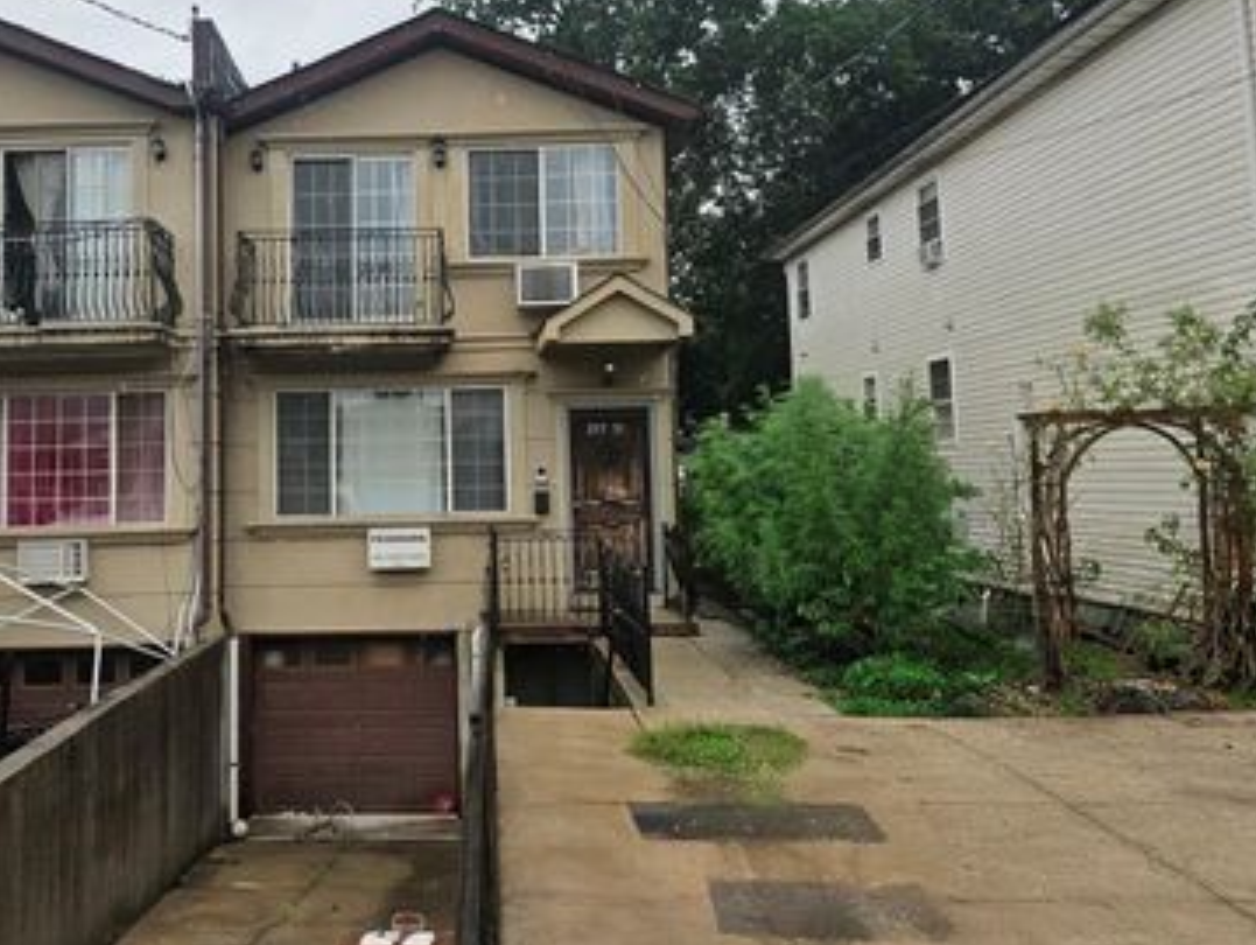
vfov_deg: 44.0
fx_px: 1162
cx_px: 423
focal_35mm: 32
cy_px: 383
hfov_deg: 55.6
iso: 80
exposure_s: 1/1215
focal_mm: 6.3
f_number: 1.7
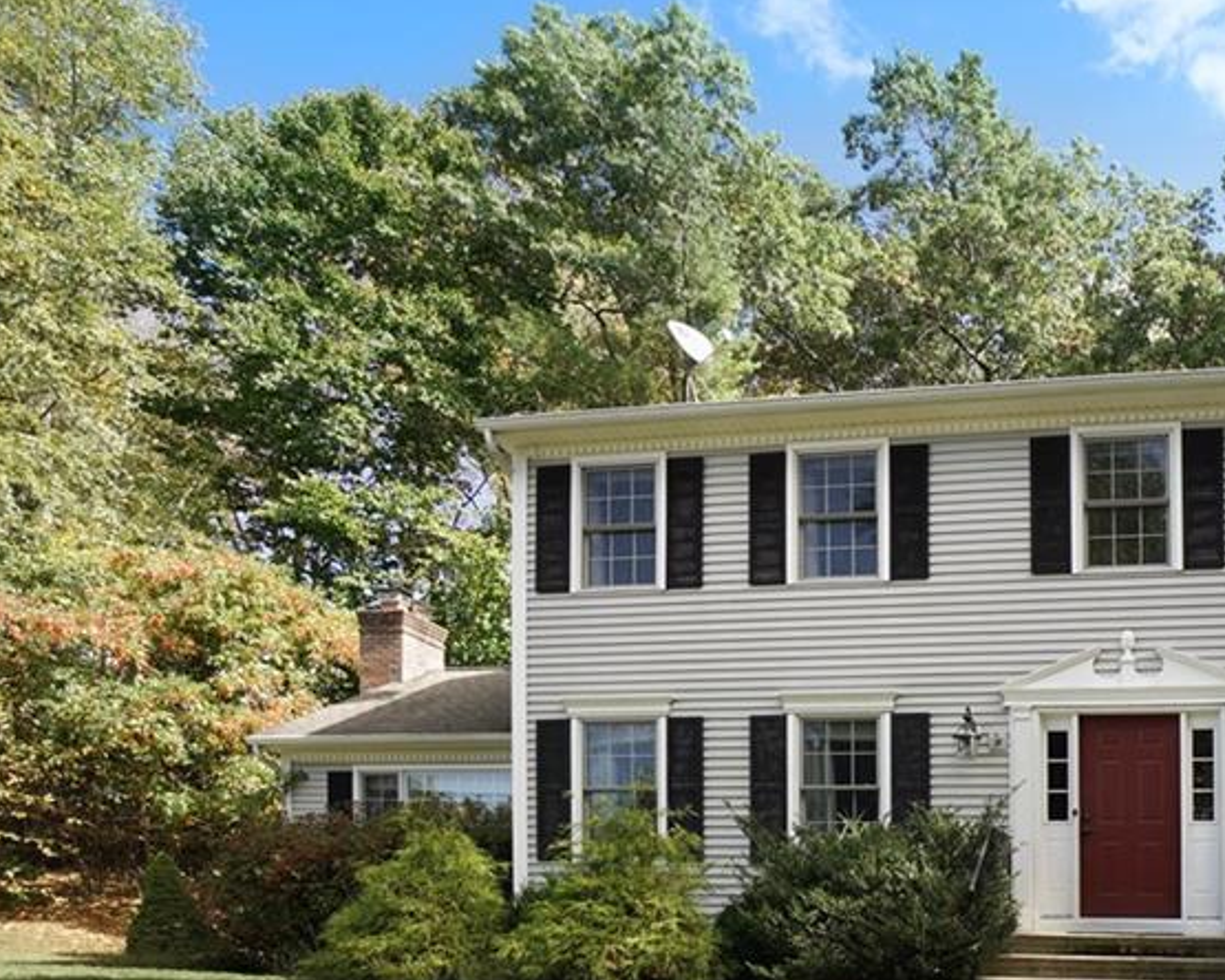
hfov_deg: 61.0
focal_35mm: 26
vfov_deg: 53.2
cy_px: 696
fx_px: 943
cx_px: 969
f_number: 5.6
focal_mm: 10
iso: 160
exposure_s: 1/320
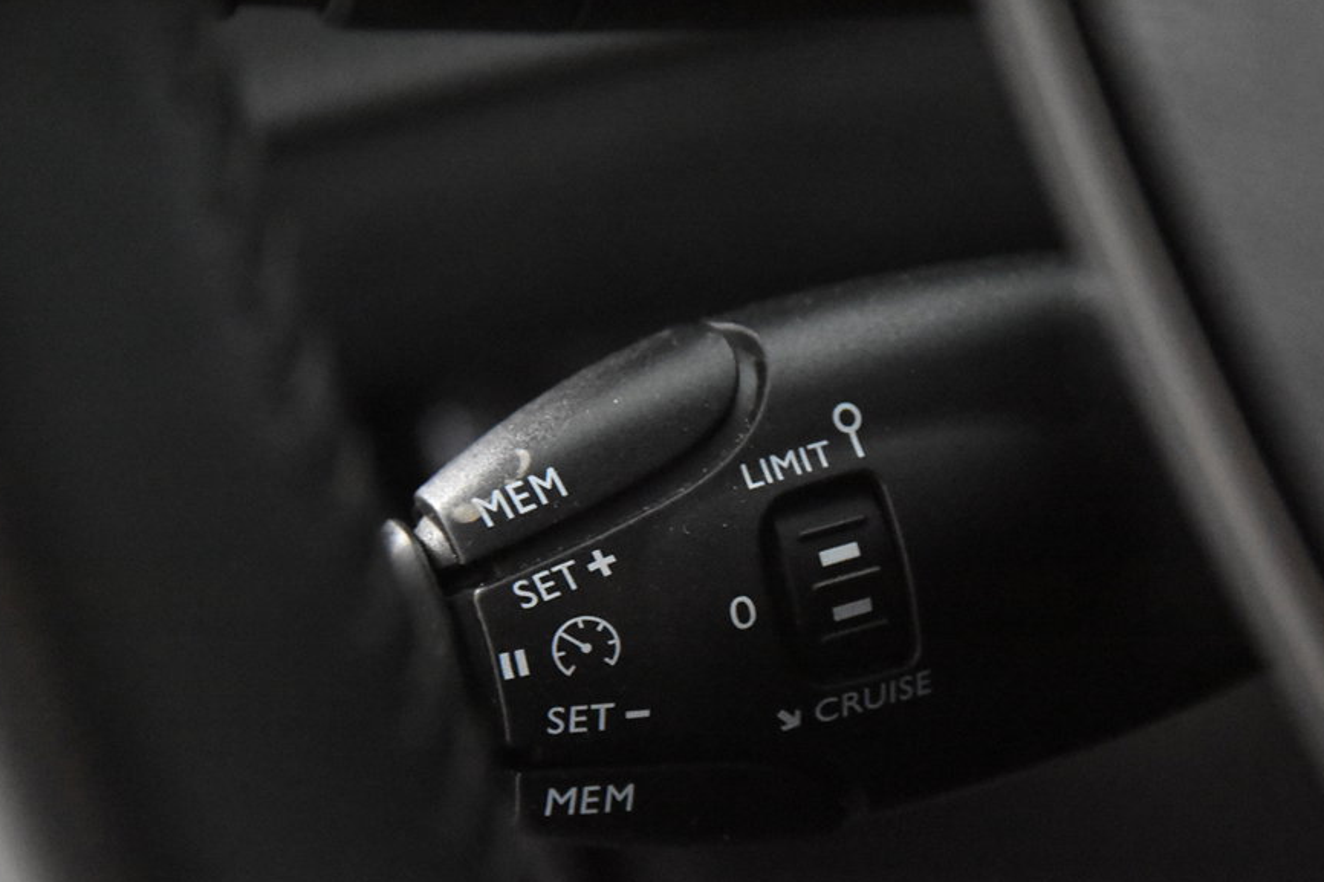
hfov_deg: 18.6
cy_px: 517
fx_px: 4045
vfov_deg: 12.4
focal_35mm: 110
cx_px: 735
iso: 12800
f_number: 4
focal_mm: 62
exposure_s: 1/80
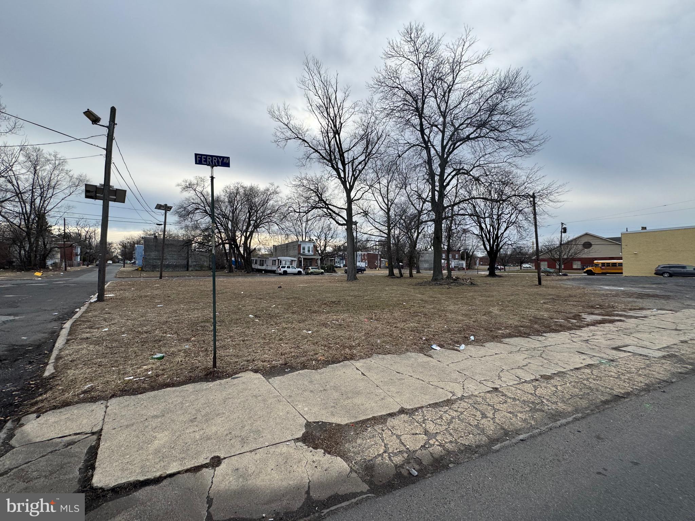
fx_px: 281
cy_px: 260
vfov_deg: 85.7
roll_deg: -0.7
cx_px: 348
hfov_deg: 102.1
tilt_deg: +2.4
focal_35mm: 14
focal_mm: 2.22
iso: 50
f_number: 2.2
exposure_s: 1/944
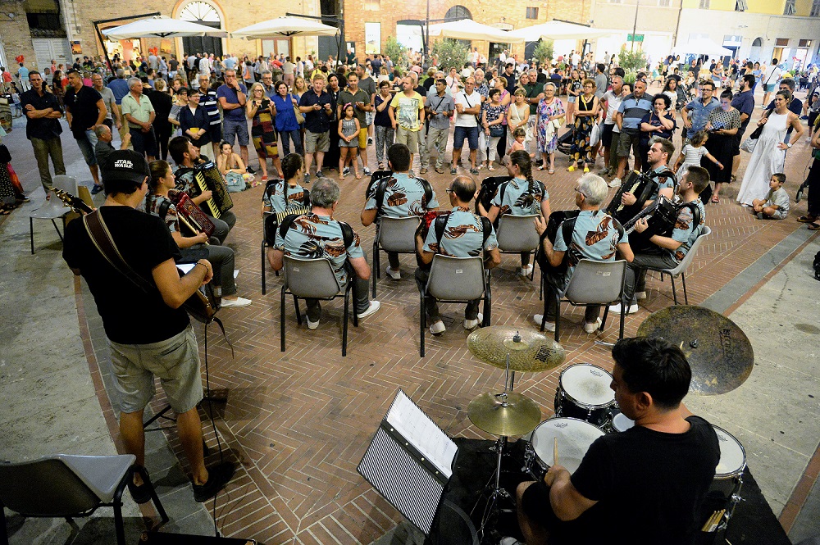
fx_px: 546
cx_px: 410
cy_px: 272
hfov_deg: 73.8
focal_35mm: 24
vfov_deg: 53.1
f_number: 4
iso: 12800
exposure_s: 1/40
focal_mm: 24
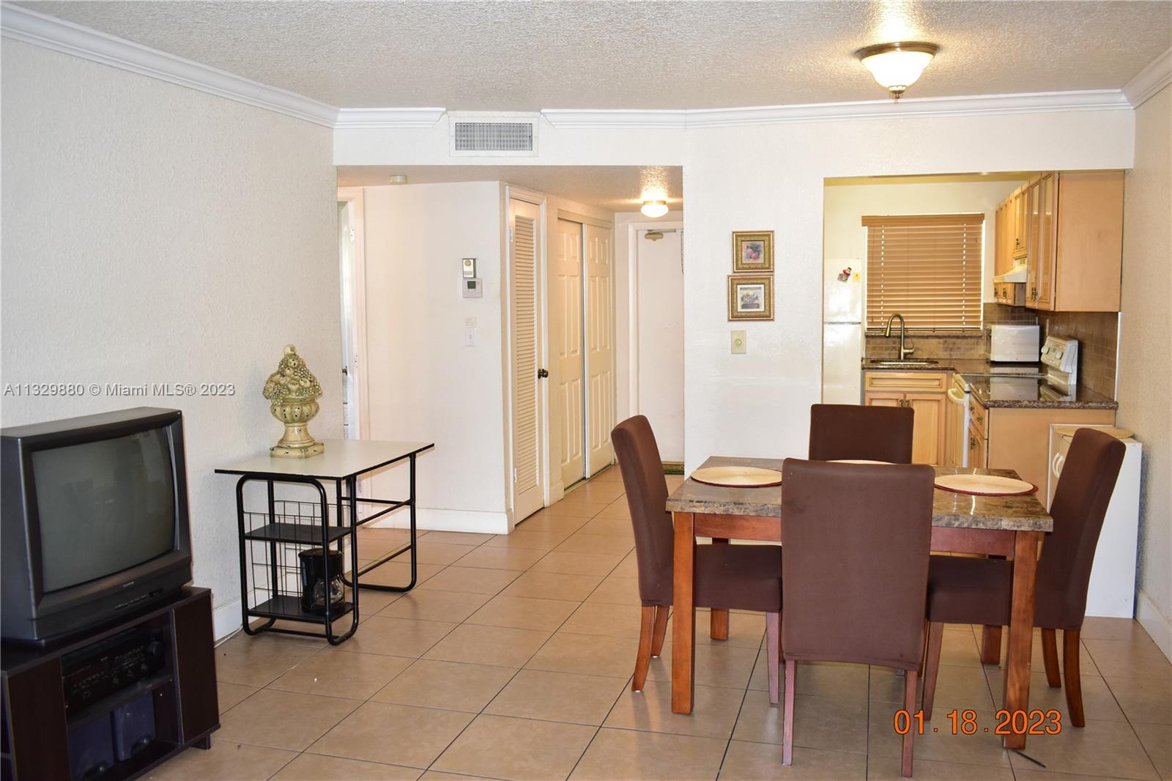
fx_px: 976
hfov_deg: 61.9
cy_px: 390
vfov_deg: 43.6
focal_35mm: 30
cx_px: 586
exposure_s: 1/60
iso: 1250
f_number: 5
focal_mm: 20
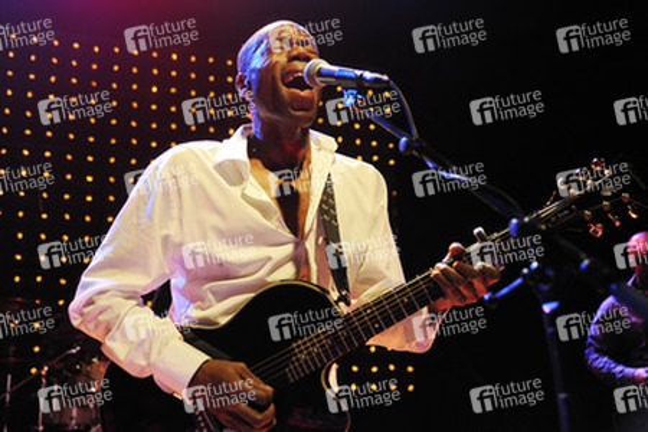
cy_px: 216
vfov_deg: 37.9
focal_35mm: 35
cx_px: 324
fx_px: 630
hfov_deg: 54.4
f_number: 2.8
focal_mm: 35
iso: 1600
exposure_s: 1/125
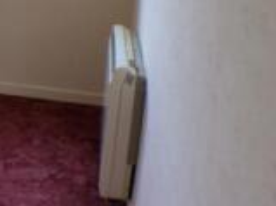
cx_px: -107
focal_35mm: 110
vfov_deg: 13.2
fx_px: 876
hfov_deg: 16.6
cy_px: -11
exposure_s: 1/60
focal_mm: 4.12
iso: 40
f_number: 2.2
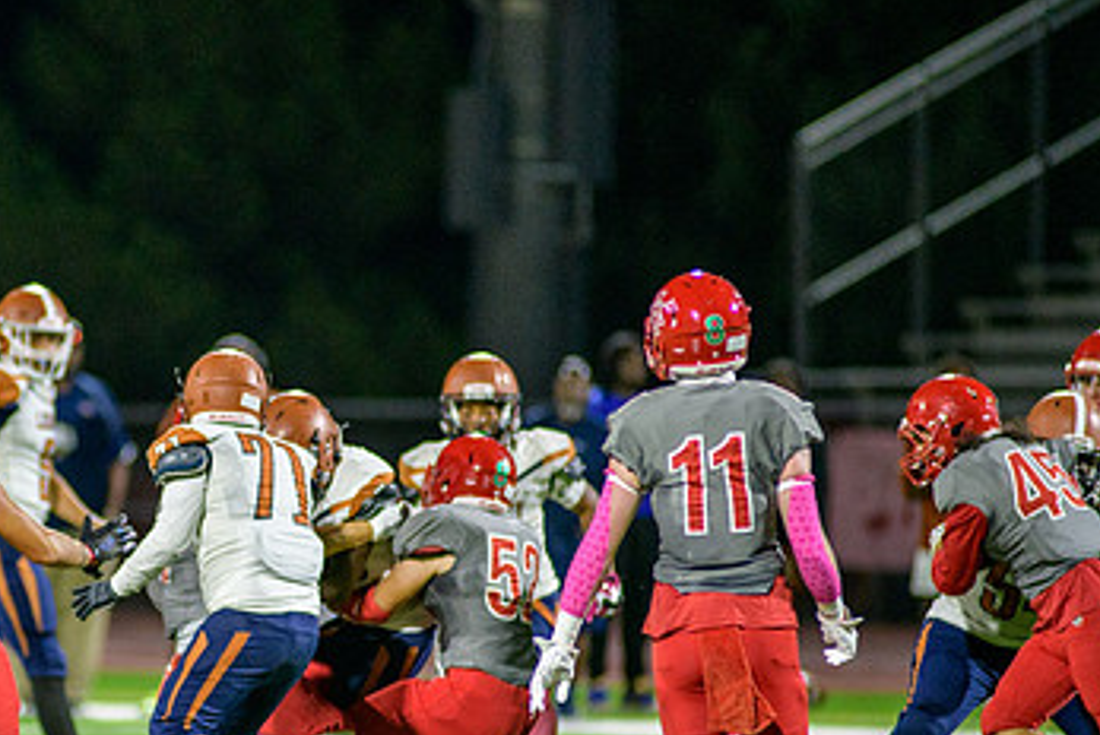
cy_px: 524
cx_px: 193
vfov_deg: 2.7
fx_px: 15321
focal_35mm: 501
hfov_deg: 4.1
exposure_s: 1/500
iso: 2000
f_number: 2.8
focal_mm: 300
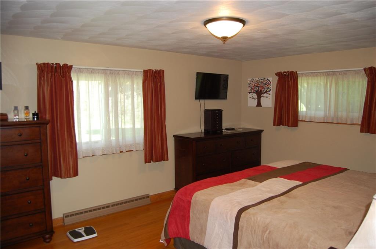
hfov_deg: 67.4
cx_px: 188
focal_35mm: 27
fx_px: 282
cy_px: 124
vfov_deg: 47.8
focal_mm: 18
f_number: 3.5
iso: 400
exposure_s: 1/60
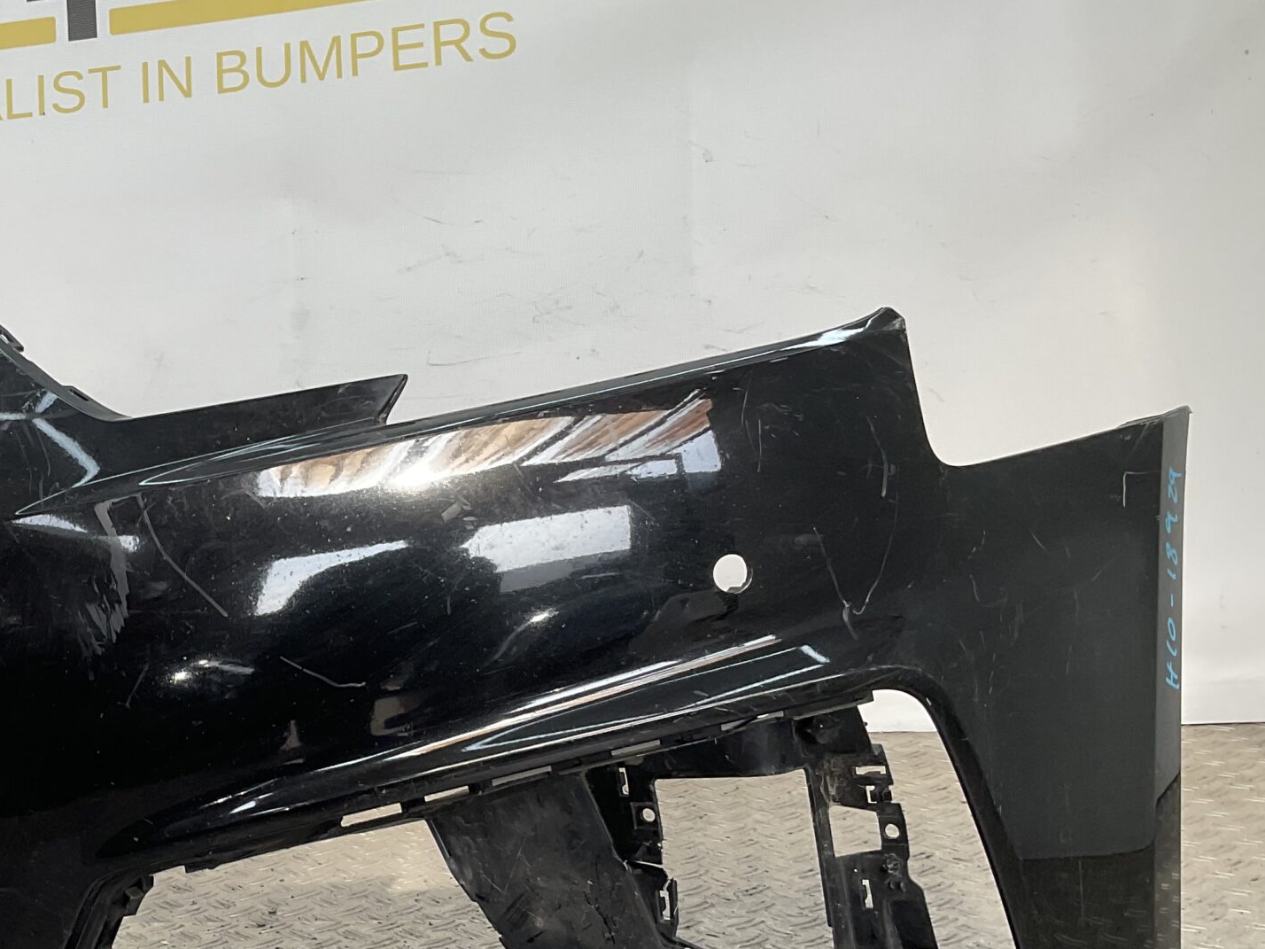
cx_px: 186
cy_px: 594
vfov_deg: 27.9
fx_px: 1900
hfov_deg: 35.2
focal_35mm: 52
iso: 16
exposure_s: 1/276
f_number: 1.8
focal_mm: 3
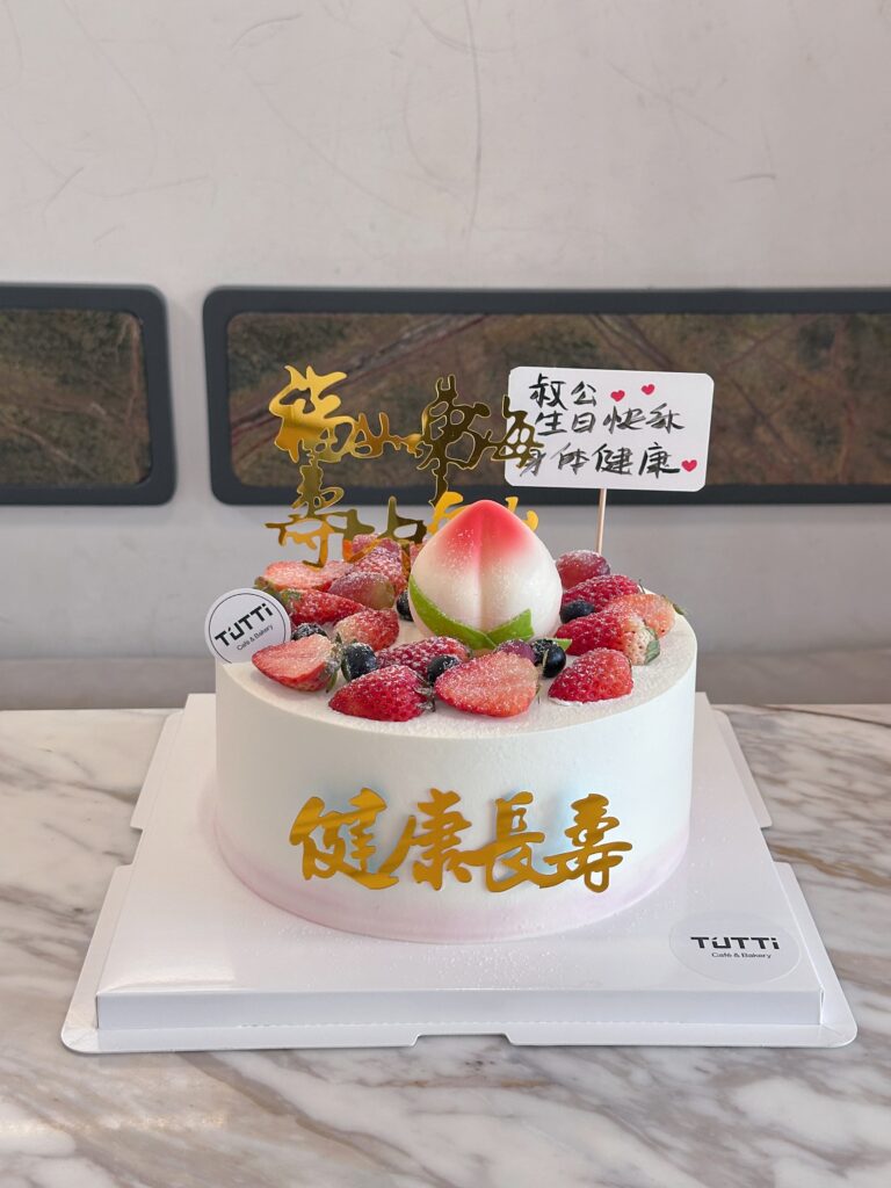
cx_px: 446
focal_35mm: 48
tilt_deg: -21.6
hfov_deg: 30.3
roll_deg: -1.9
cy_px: 594
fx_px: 1647
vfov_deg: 39.7
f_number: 1.78
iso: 125
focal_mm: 6.86
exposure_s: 1/50
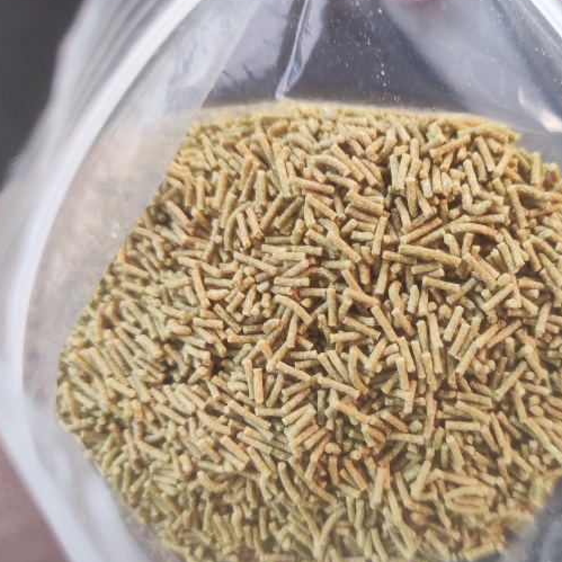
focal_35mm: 34
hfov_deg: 48.0
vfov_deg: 48.3
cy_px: 321
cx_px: 354
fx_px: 625
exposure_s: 1/100
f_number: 1.88
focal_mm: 5.59
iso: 86
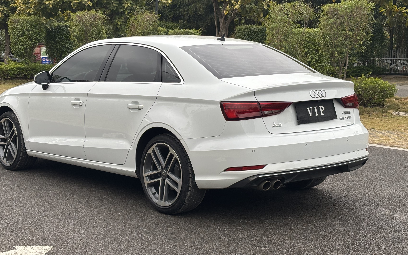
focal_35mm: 65
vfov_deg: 19.9
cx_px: 192
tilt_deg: -3.5
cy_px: 75
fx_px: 723
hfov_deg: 31.5
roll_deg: +0.2
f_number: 1.6
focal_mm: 5.96
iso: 32
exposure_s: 1/243
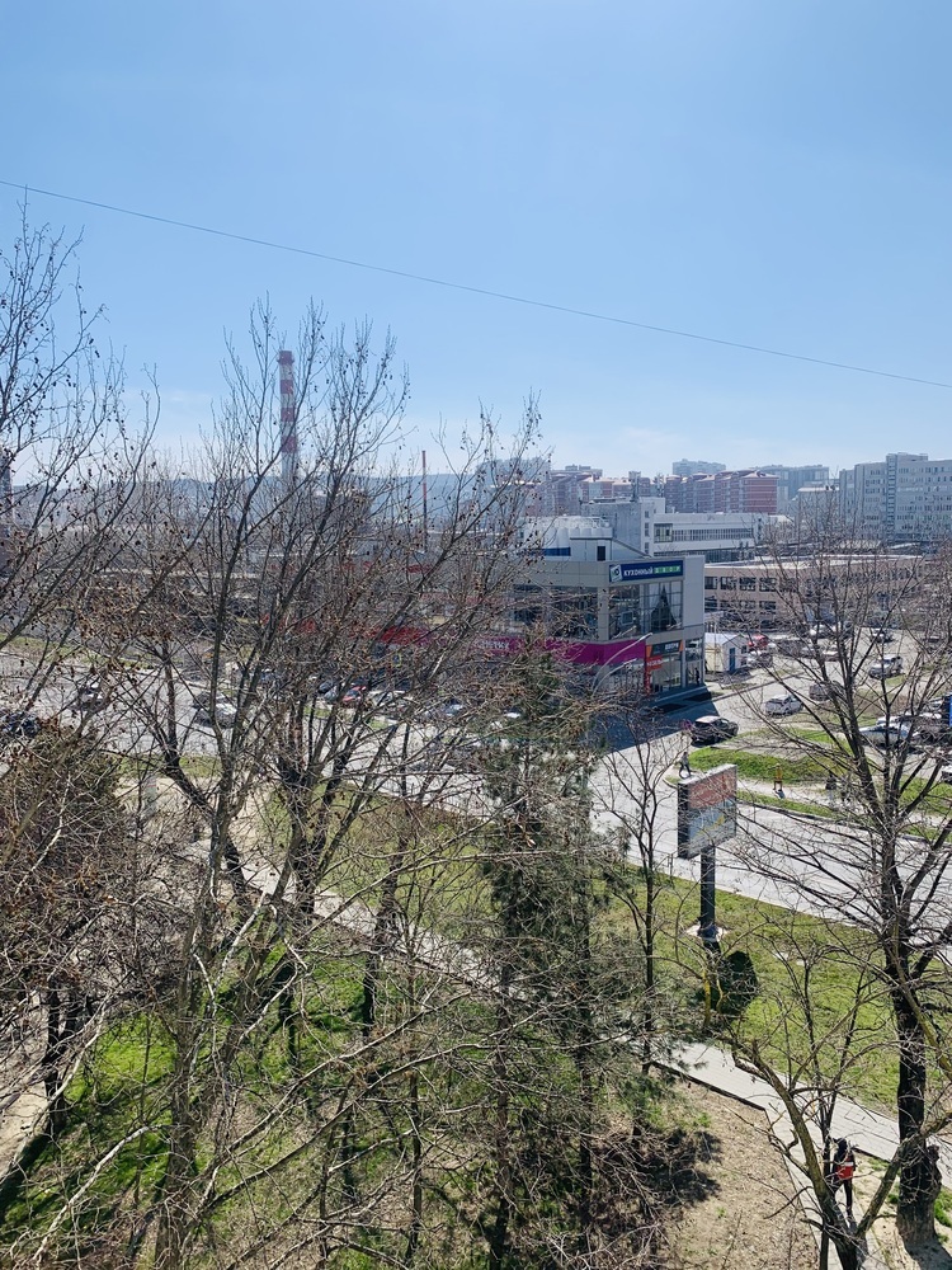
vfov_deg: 67.3
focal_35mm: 26
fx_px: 953
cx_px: 476
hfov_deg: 53.1
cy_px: 635
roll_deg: +1.3
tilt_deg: -5.1
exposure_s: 1/3788
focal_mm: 4.25
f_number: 1.8
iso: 25
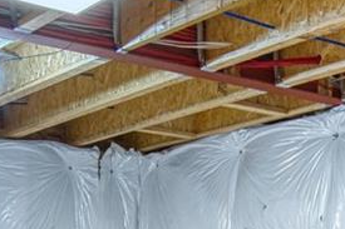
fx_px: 891
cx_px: 349
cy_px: 338
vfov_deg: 13.8
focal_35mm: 93
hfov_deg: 21.1
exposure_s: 1/15
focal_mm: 16
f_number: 4
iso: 500
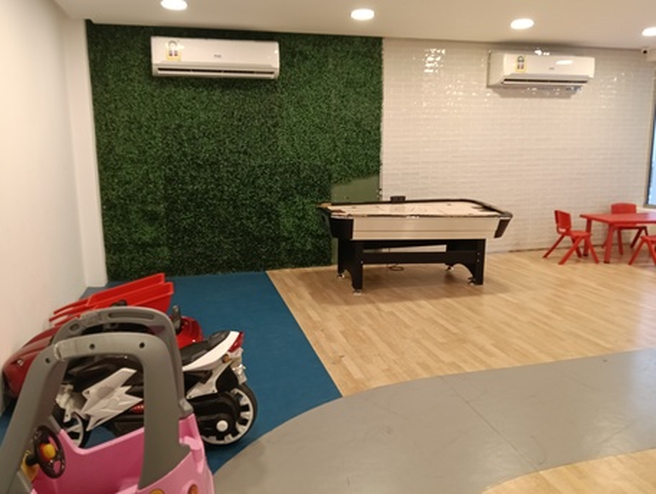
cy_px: 247
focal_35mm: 27
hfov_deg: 65.3
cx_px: 328
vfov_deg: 51.4
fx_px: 512
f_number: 1.8
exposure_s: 1/33.3
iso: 320
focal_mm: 3.98
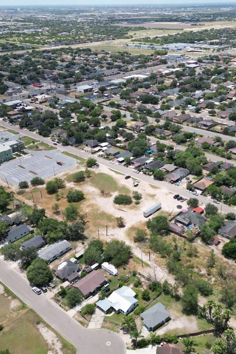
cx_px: 143
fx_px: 334
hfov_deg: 38.7
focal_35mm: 34
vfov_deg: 55.8
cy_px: 176
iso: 130
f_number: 1.7
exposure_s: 1/2500
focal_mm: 6.72
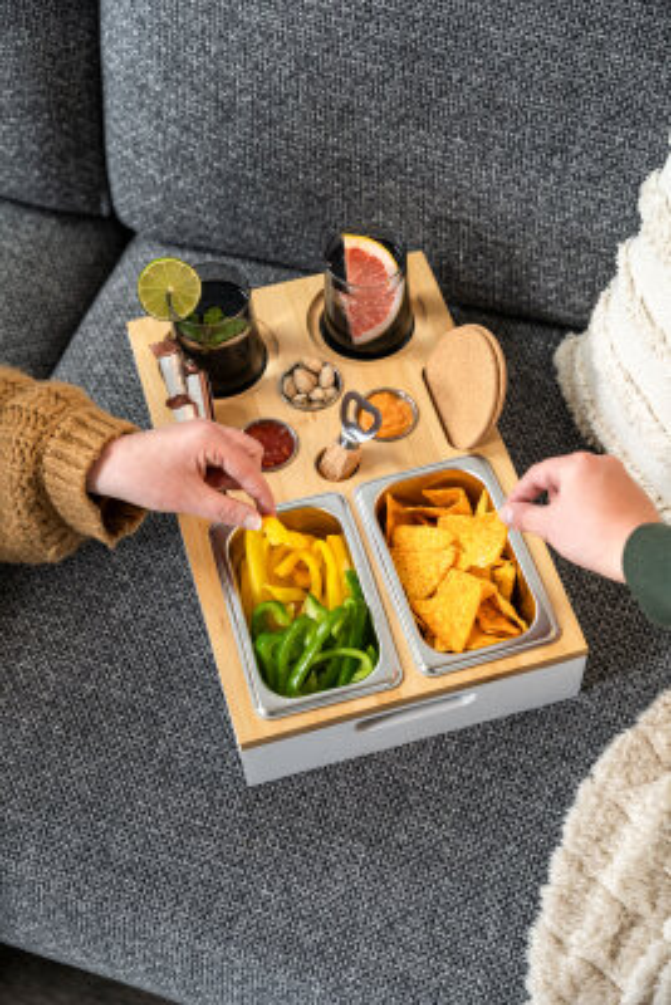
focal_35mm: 55
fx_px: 1528
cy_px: 502
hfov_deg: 24.8
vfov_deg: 36.4
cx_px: 336
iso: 1000
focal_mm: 54.7
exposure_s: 1/100
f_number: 3.5
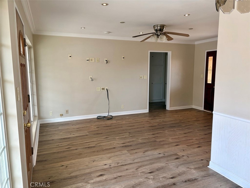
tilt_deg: -7.0
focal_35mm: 26
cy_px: 94
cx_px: 125
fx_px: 188
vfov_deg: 53.1
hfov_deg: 67.3
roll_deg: +1.0
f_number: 1.6
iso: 64
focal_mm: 5.96
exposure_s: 1/120
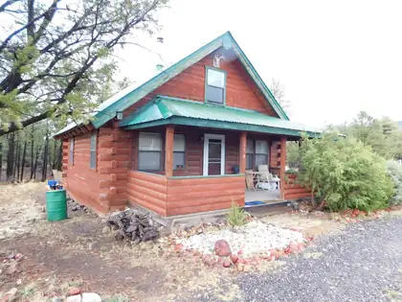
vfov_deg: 58.9
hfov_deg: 73.9
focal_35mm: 23
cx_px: 201
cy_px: 151
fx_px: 267
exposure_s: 1/50
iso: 125
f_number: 3
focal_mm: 4
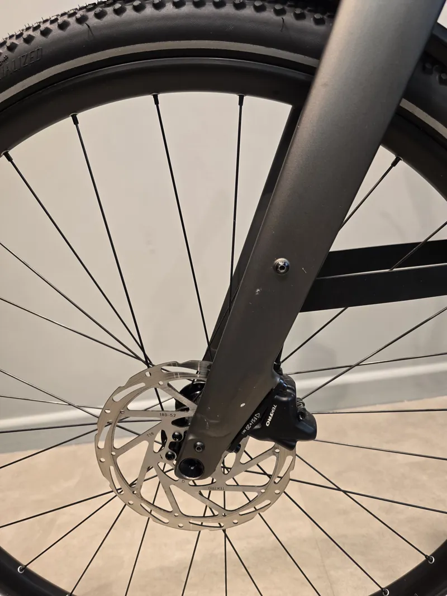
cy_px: 298
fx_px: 396
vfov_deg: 73.9
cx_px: 224
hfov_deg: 58.9
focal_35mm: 23
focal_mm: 6.3
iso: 125
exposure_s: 1/50
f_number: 1.7
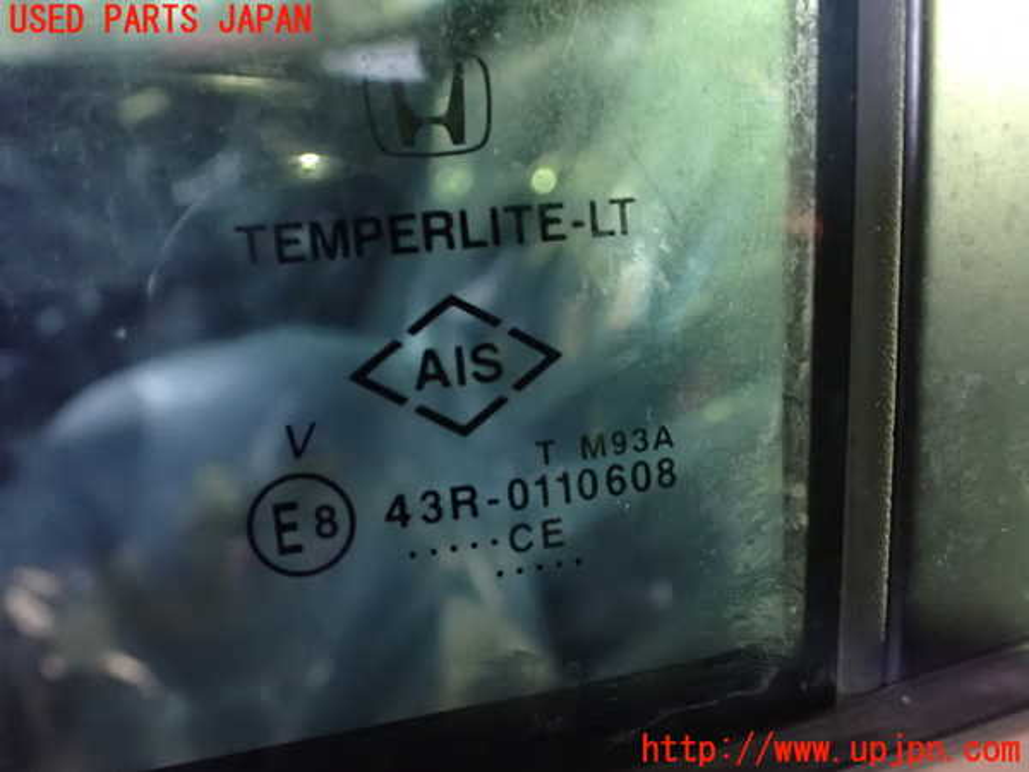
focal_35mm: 30
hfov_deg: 60.0
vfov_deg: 46.8
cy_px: 386
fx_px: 892
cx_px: 514
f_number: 2.3
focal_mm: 5.4
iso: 1600
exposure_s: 1/30
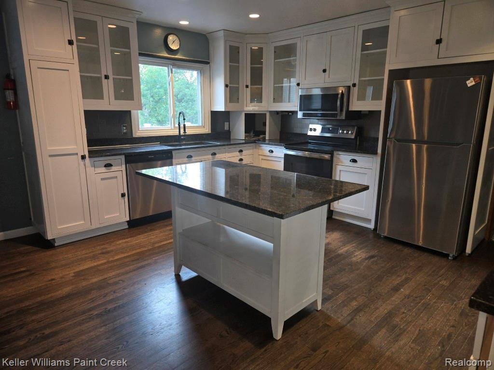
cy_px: 185
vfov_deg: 58.9
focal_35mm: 23
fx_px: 328
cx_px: 247
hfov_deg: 73.9
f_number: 1.8
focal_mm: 5.4
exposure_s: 1/40
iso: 100
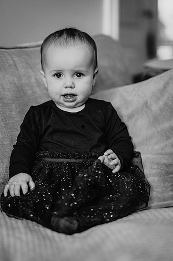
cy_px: 130
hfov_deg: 16.0
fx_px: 614
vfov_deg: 23.9
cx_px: 86
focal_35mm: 85
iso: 280
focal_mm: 85
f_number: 1.8
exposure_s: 1/160
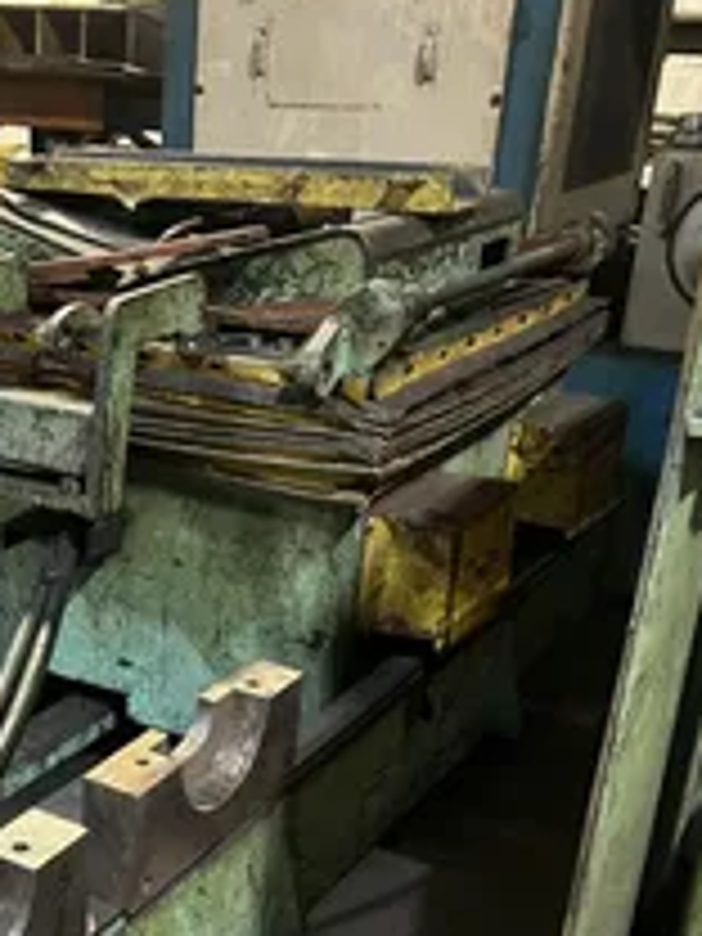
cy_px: 693
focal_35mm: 50
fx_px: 1352
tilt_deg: -25.8
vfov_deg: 37.3
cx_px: 76
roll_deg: -0.4
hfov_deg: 28.1
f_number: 1.5
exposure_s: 1/40
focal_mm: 5.7
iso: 640
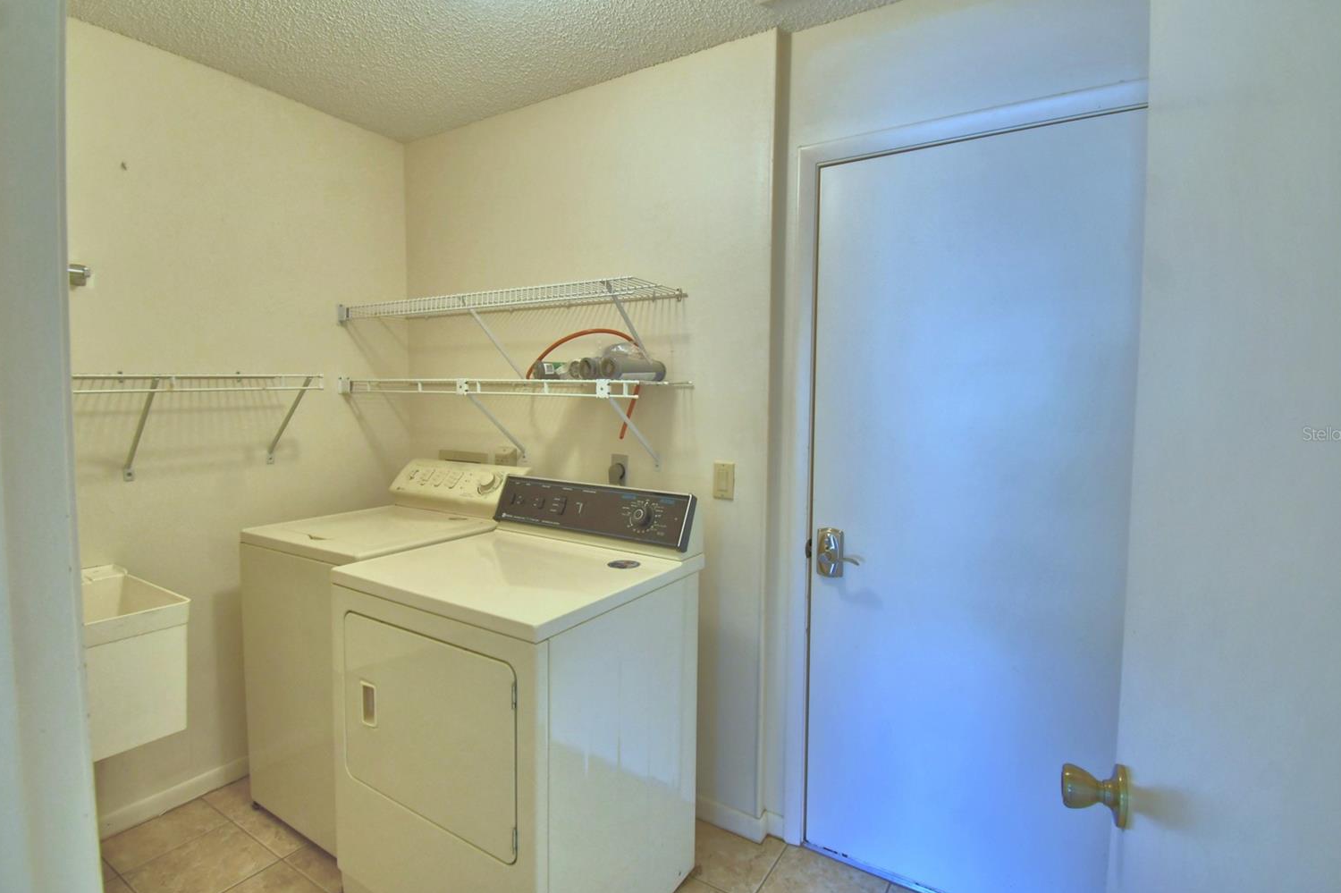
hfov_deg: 96.8
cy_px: 434
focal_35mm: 16
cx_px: 667
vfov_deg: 73.7
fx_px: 596
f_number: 4.5
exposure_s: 1/30
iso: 400
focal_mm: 10
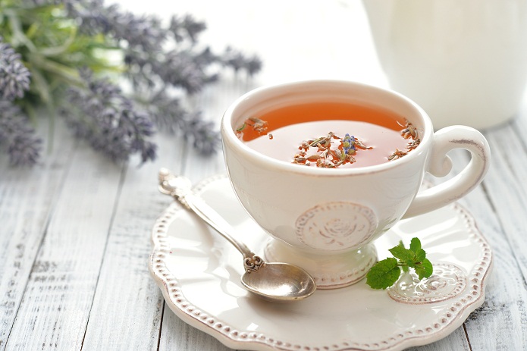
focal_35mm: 60
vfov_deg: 22.6
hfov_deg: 33.4
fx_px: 878
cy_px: 176
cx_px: 264
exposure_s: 1/125
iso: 250
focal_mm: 60
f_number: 6.3
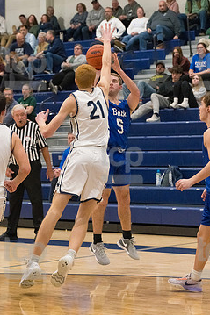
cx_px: 122
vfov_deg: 17.2
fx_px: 1042
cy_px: 166
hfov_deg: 11.5
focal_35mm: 119
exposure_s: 1/1600
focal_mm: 95
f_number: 4.5
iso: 8000
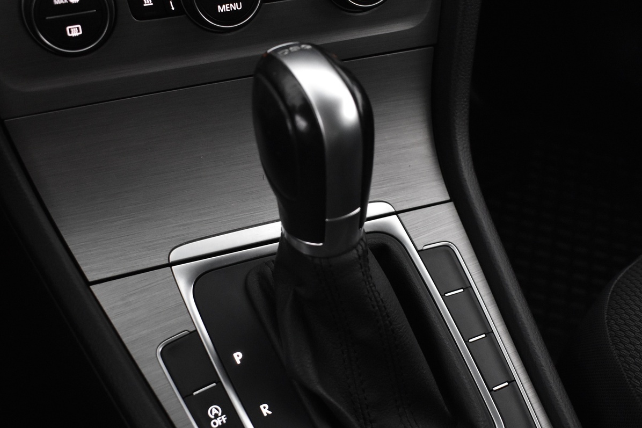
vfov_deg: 31.3
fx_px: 761
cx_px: 331
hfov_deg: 45.7
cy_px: 270
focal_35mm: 43
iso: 2200
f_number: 3.8
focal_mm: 21
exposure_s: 1/30
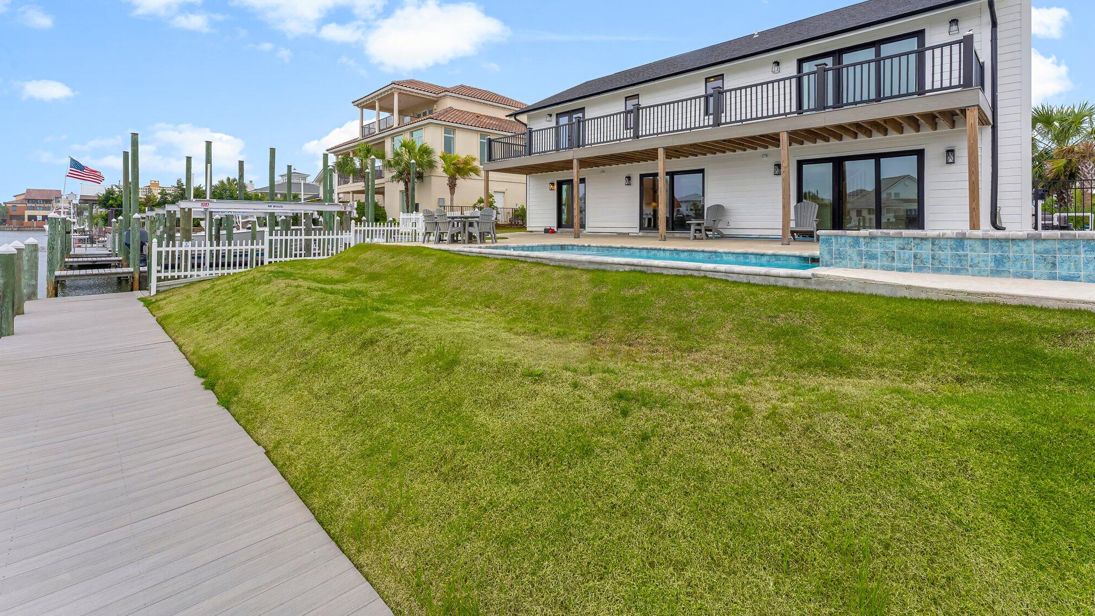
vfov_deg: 70.3
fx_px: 436
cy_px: 275
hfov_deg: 103.0
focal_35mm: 15
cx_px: 549
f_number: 8
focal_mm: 14
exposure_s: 1/320
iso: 640
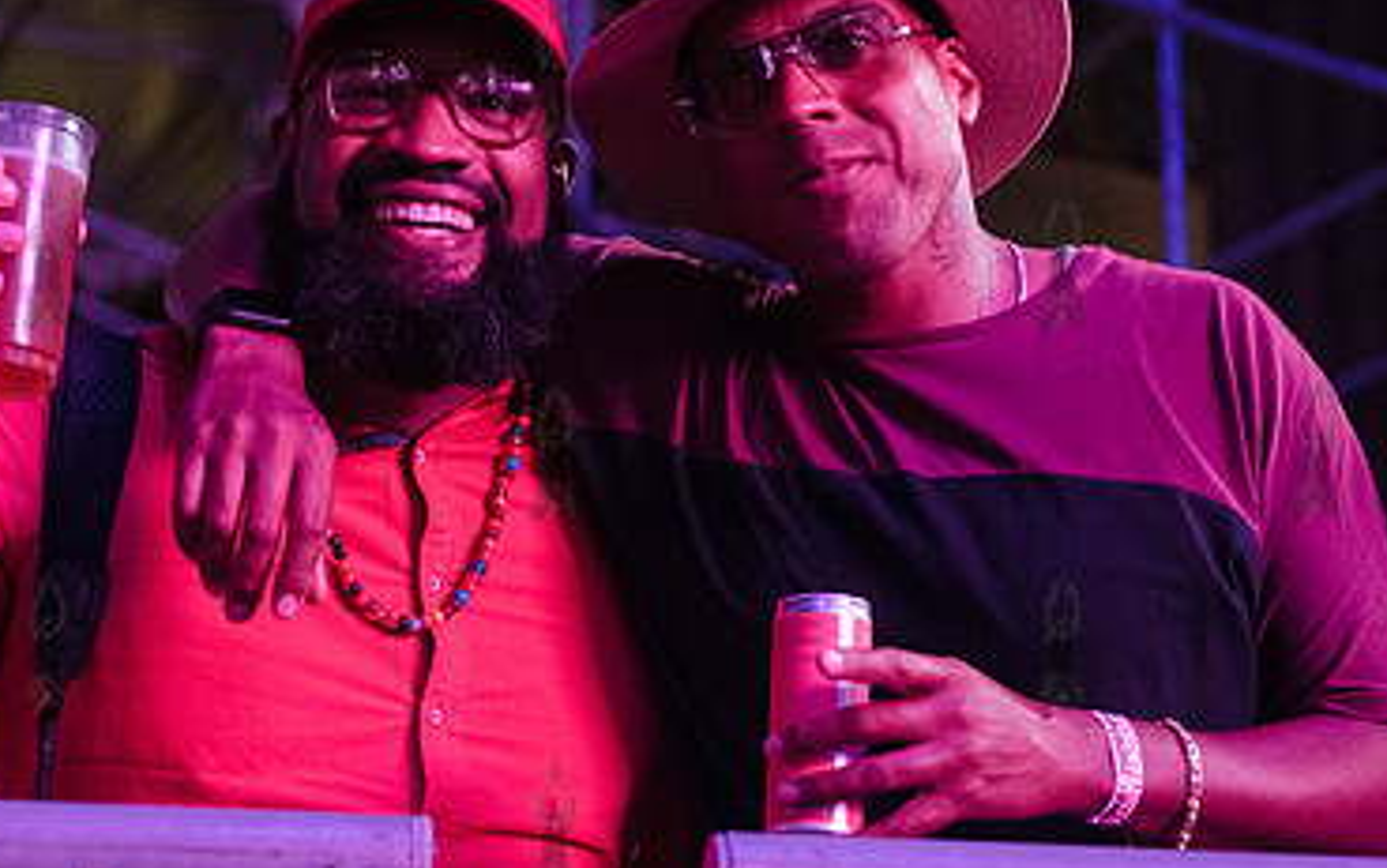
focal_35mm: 91
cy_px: 482
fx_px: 3441
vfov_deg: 14.4
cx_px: 653
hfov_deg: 22.8
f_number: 3.2
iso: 5000
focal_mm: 52
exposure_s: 1/125
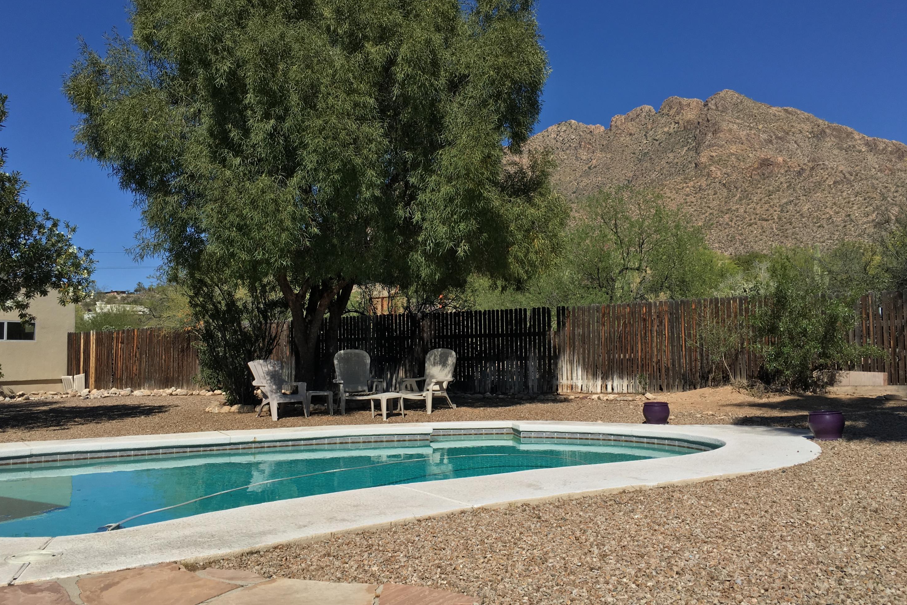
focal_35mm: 31
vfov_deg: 42.3
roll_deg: +0.3
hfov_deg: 60.3
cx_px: 448
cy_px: 318
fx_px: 781
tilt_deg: +3.5
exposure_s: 1/2262
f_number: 2.2
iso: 25
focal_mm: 4.15
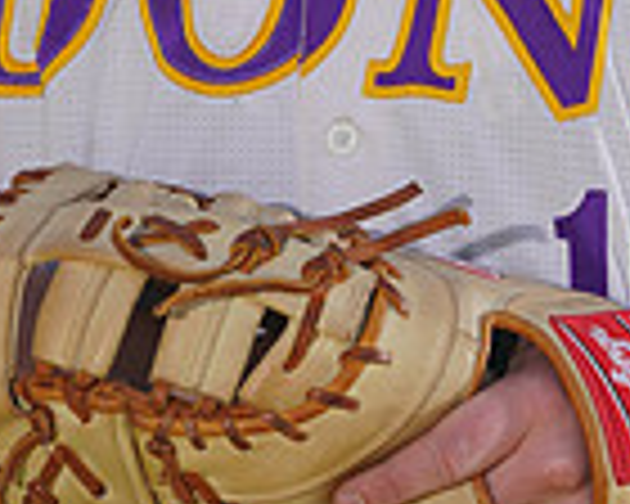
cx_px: 407
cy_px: -464
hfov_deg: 2.4
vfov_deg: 1.9
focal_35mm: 814
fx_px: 15177
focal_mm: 209
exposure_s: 1/250
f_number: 8
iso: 100
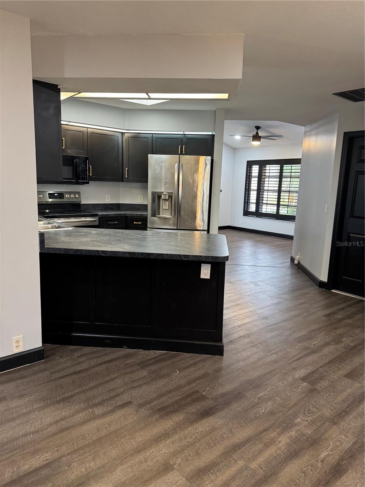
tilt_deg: -8.4
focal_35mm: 24
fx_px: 337
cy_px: 244
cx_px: 182
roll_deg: -2.1
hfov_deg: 56.8
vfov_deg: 71.6
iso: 320
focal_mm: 6.76
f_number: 1.78
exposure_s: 1/60
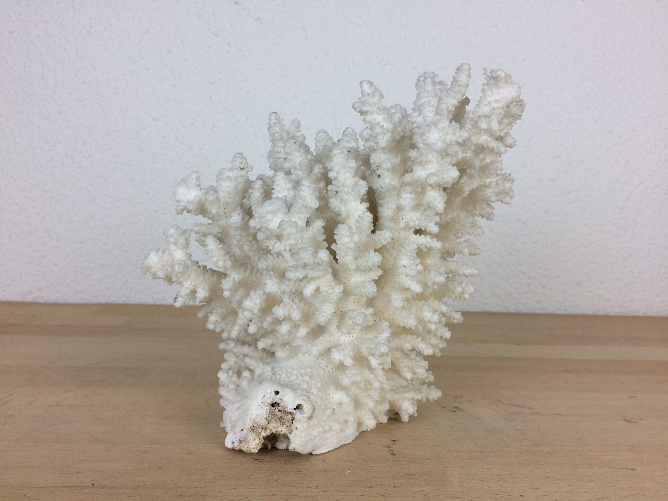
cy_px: 250
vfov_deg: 48.2
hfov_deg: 61.7
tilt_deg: +0.4
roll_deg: -1.1
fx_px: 560
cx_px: 334
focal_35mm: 29
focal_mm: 4.15
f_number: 2.2
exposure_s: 1/100
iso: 40
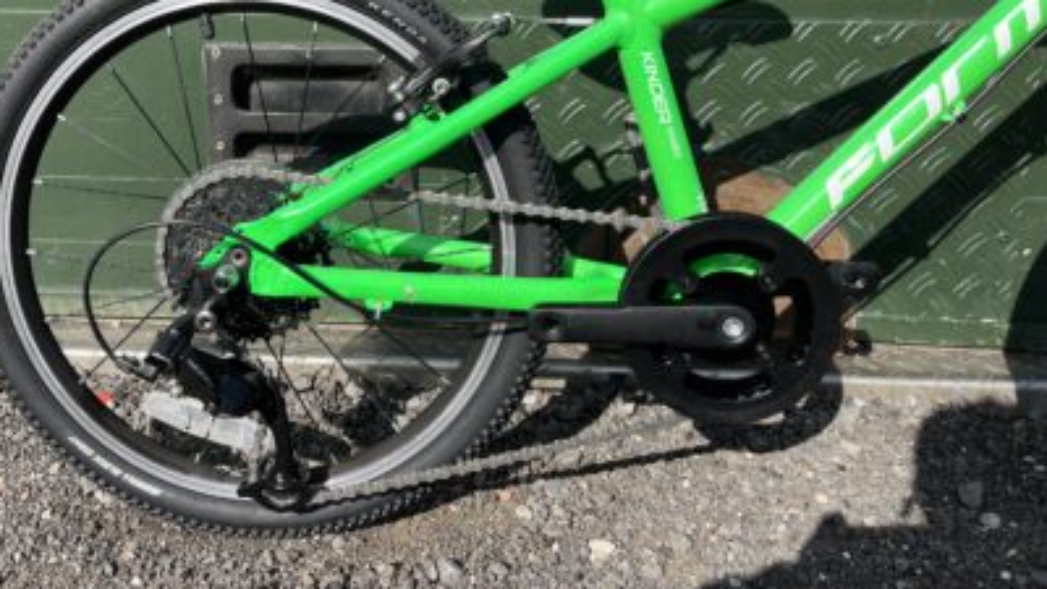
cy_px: 136
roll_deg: +1.1
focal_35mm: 34
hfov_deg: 57.6
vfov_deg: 33.8
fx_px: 944
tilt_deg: -13.3
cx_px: 424
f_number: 1.6
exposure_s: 1/2179
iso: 50
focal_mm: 5.1
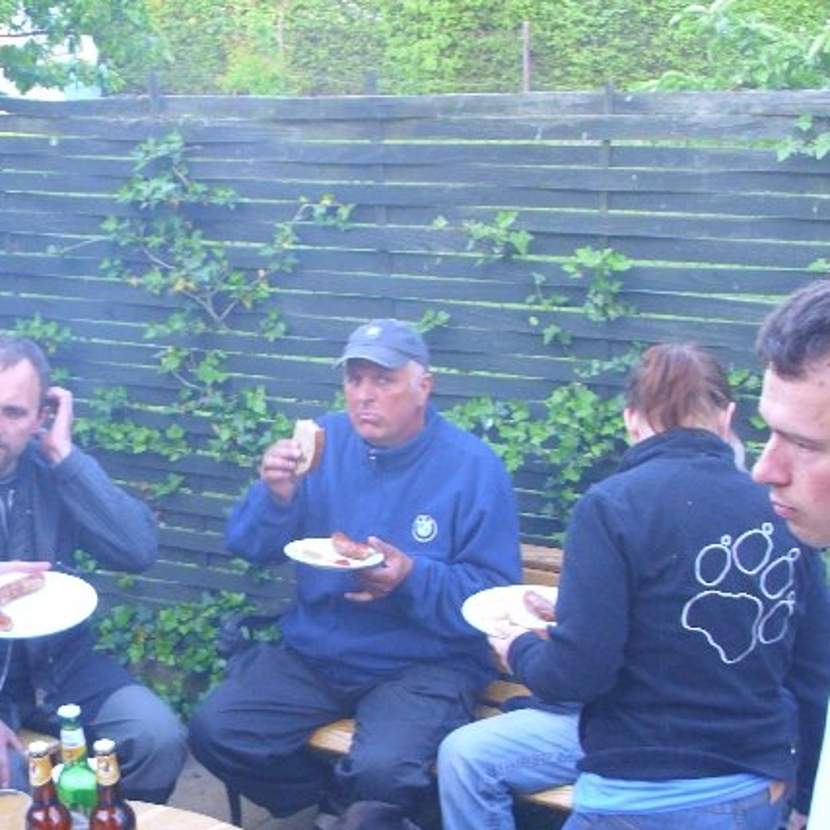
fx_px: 1573
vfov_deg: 29.4
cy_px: 540
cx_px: 344
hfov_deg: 29.5
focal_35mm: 58
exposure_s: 1/45
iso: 200
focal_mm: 6.2
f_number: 3
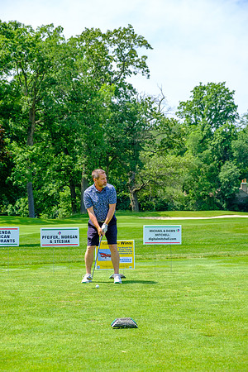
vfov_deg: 27.7
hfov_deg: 18.7
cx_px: 124
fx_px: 754
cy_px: 186
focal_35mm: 73
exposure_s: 1/500
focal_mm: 48.4
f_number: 5
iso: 200
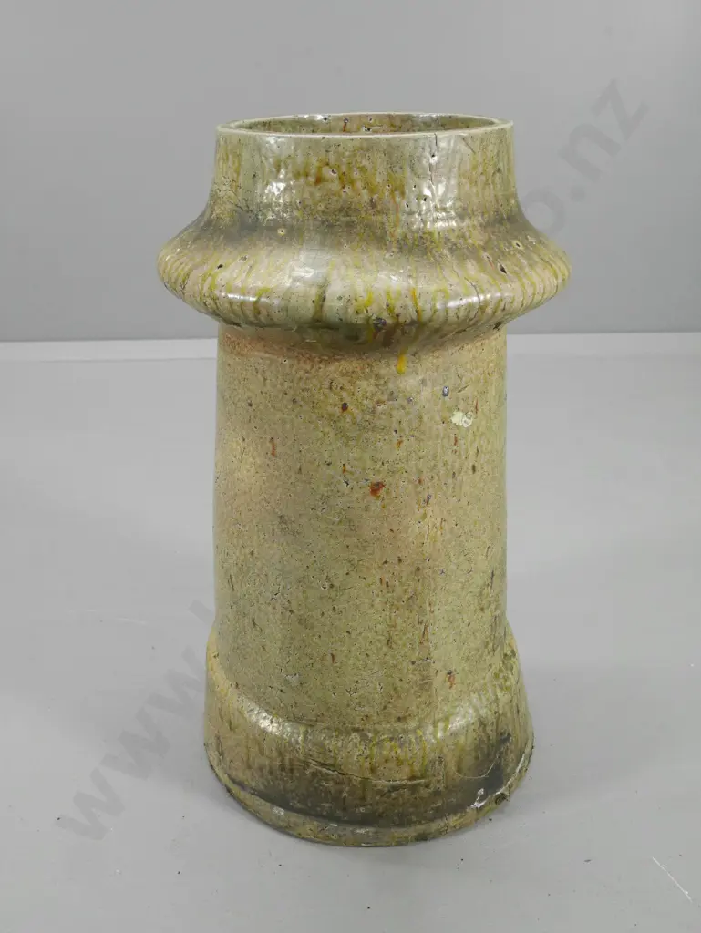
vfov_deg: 56.8
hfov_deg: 44.2
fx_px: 863
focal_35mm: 32
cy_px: 466
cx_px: 350
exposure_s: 1/60
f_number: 5.6
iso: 2000
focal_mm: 16
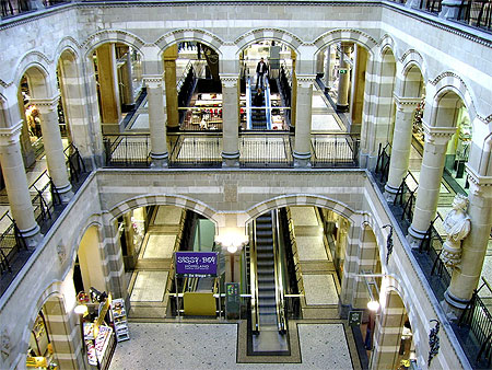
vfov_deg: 40.7
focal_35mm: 35
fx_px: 498
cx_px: 246
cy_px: 185
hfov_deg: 52.6
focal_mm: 5.95
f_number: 2.8
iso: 100
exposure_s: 1/4
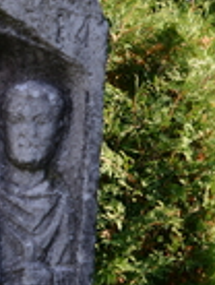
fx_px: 1077
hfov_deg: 11.2
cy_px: 351
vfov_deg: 14.6
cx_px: -25
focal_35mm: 130
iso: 320
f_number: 6.3
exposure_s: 1/160
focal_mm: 31
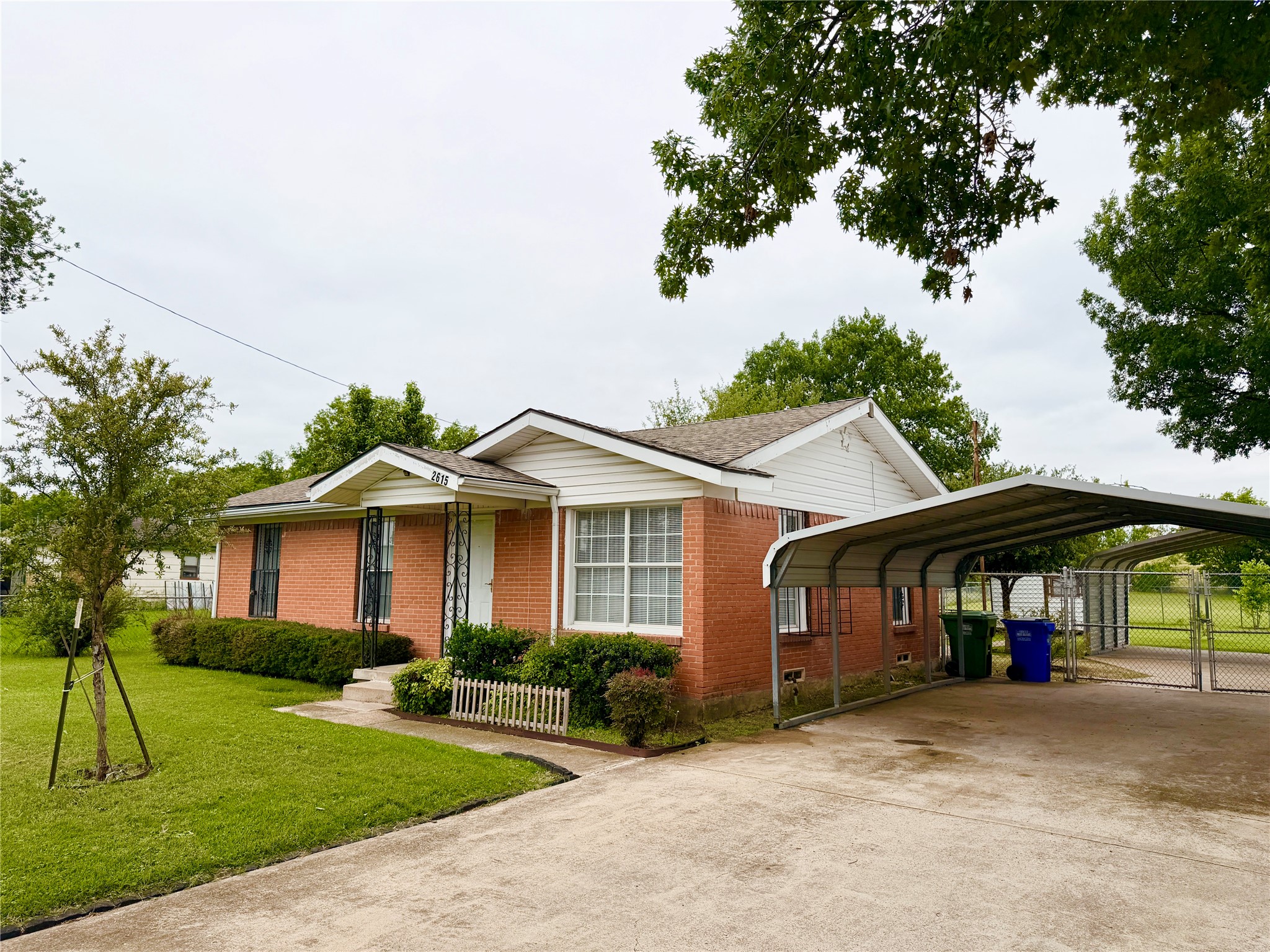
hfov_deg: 71.6
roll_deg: -0.3
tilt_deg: +6.8
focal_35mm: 24
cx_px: 635
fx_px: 881
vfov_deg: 56.8
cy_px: 476
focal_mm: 6.76
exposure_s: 1/2110
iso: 80
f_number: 1.78
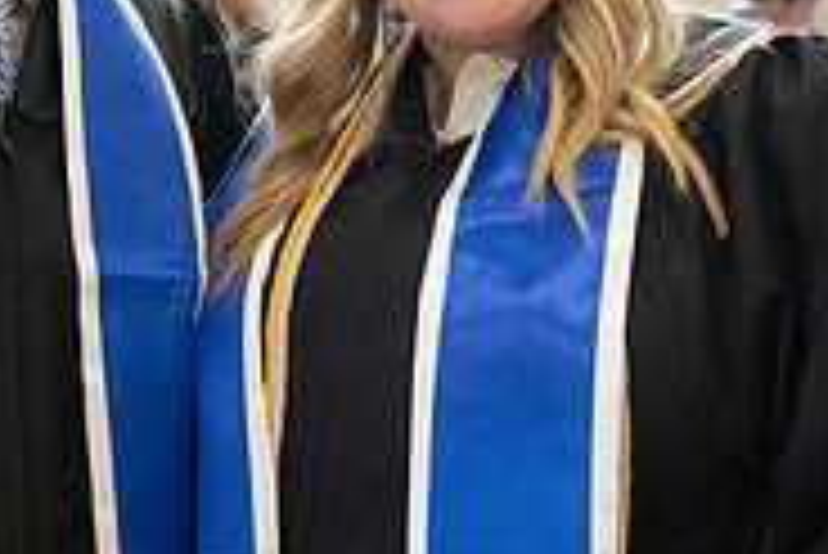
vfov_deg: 8.2
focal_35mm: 168
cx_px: 212
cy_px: 136
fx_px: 3867
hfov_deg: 12.2
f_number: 4
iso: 2000
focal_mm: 43
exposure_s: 1/200
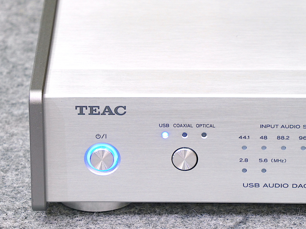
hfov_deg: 6.2
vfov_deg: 4.6
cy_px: 114
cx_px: 153
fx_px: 2846
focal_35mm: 322
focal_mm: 57.7
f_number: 5.9
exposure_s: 1/4
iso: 200
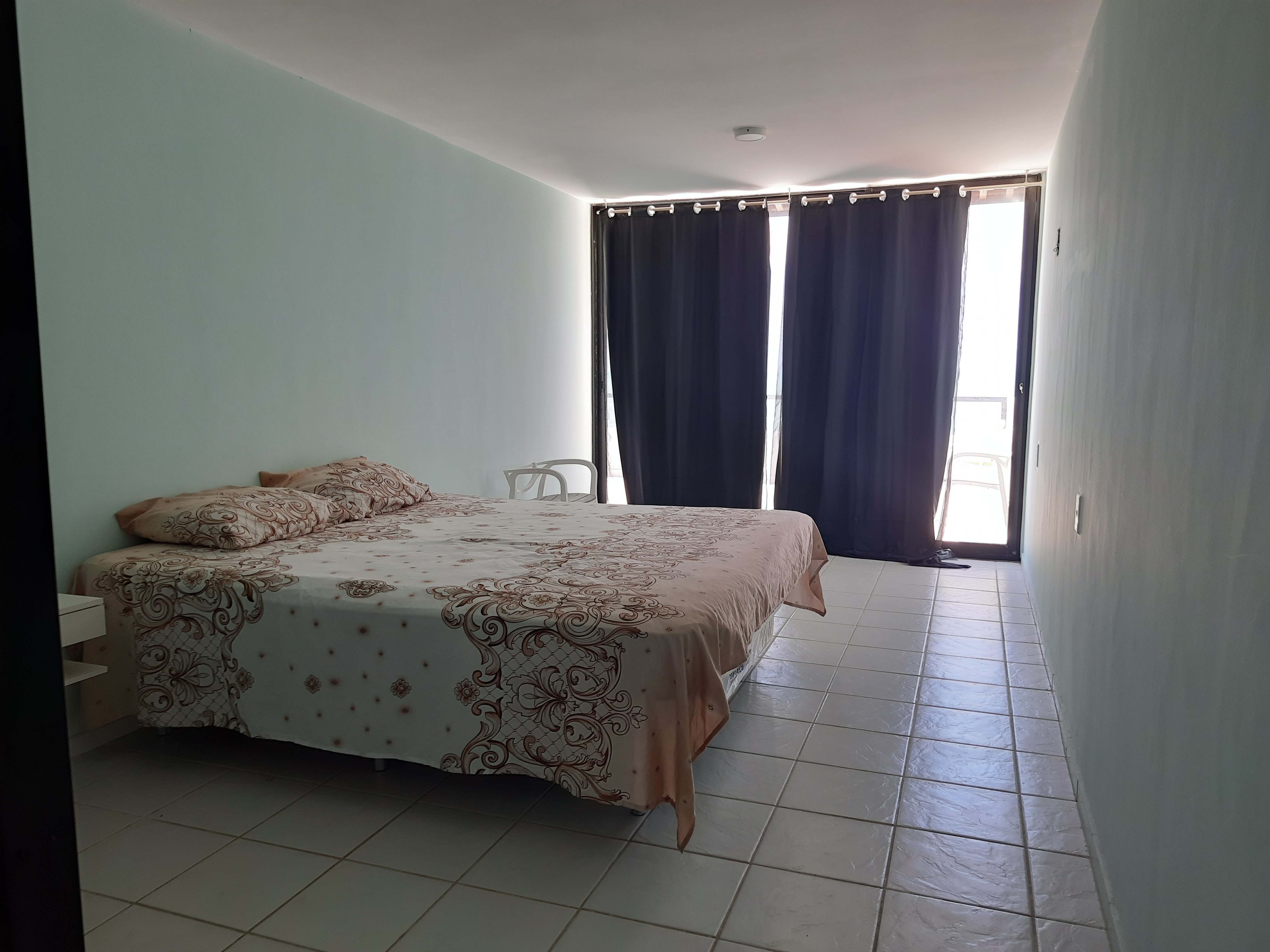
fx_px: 881
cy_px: 476
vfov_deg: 56.8
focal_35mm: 24
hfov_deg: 71.6
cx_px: 635
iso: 25
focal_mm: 5.23
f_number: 1.8
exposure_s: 1/60
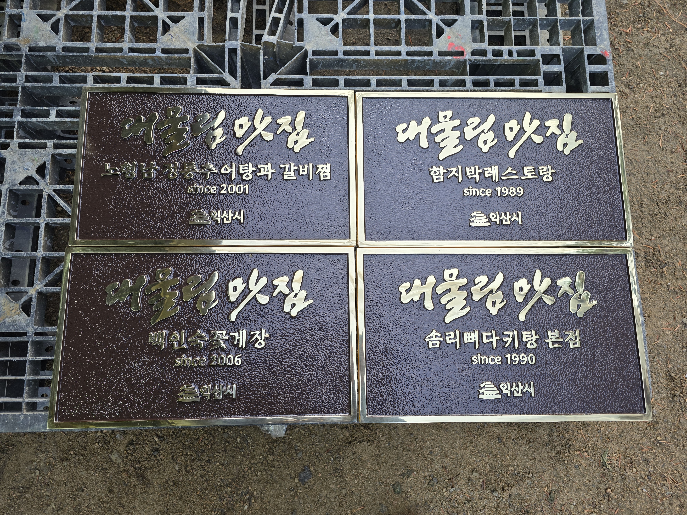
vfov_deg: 58.9
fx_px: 456
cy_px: 258
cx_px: 344
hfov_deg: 73.9
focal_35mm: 23
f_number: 1.7
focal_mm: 6.3
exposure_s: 1/120
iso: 80
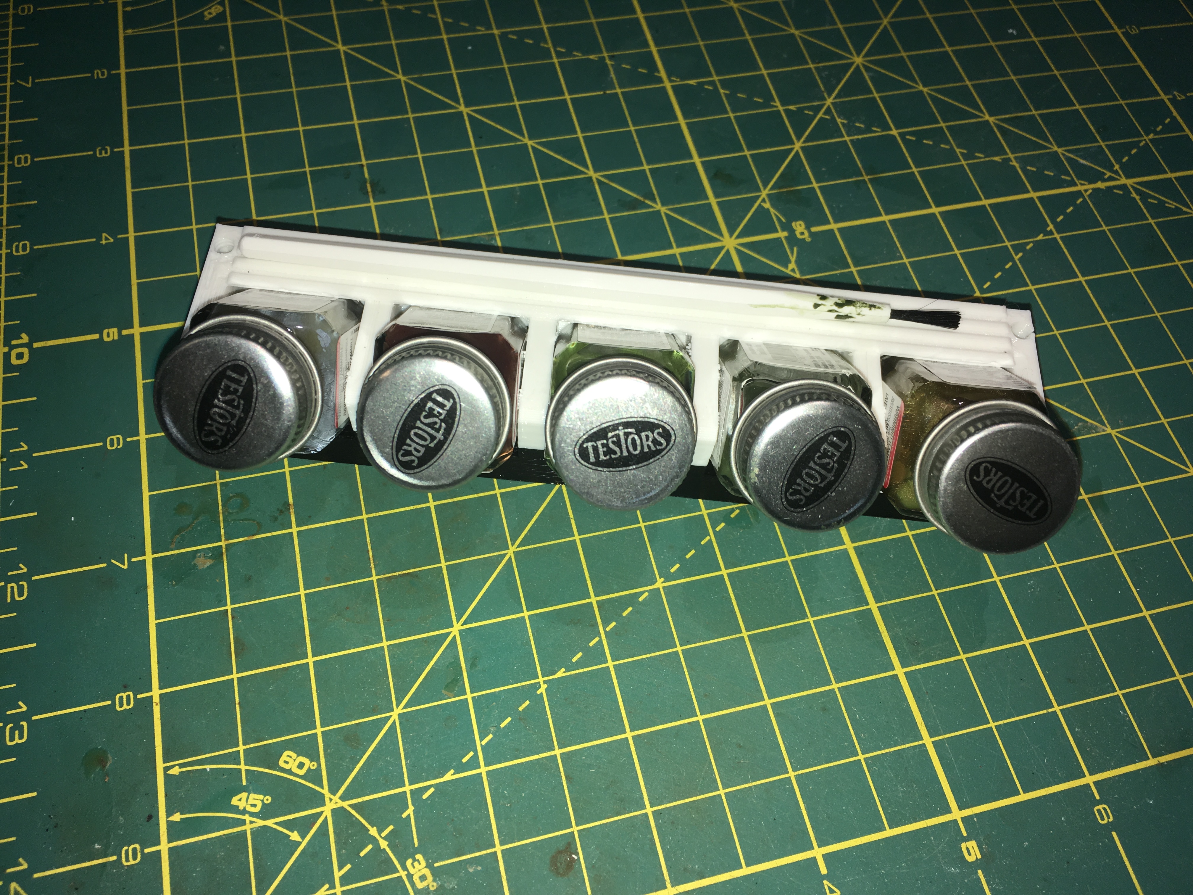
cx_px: 596
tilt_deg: -60.3
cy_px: 448
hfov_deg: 61.7
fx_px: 999
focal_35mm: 29
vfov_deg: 48.2
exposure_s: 1/105
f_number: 2.2
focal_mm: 4.15
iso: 25
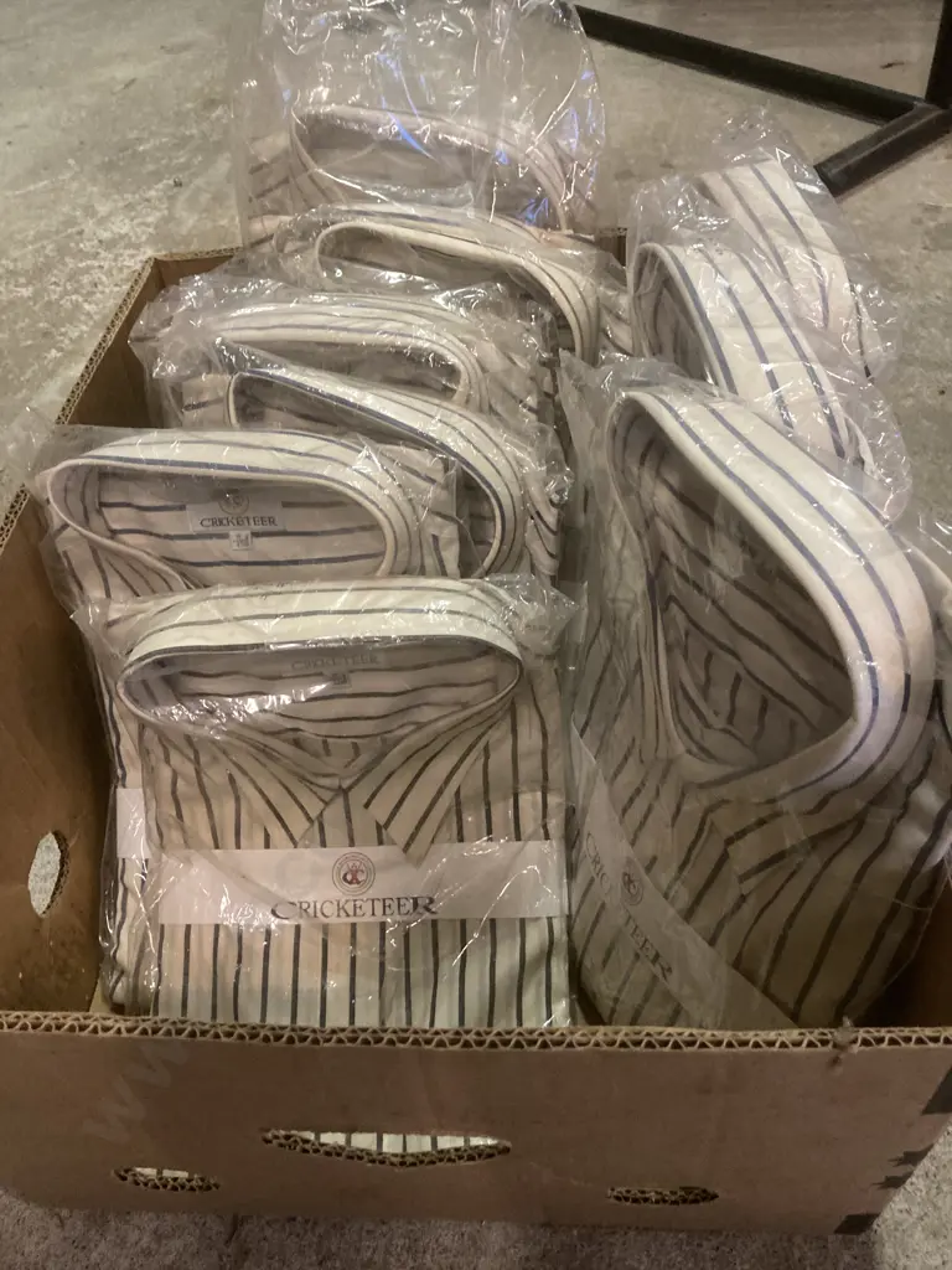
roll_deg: +9.4
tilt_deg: -43.9
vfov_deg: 63.4
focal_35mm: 28
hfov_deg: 49.7
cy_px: 635
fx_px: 1027
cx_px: 476
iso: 320
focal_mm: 3.99
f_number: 1.8
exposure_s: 1/25
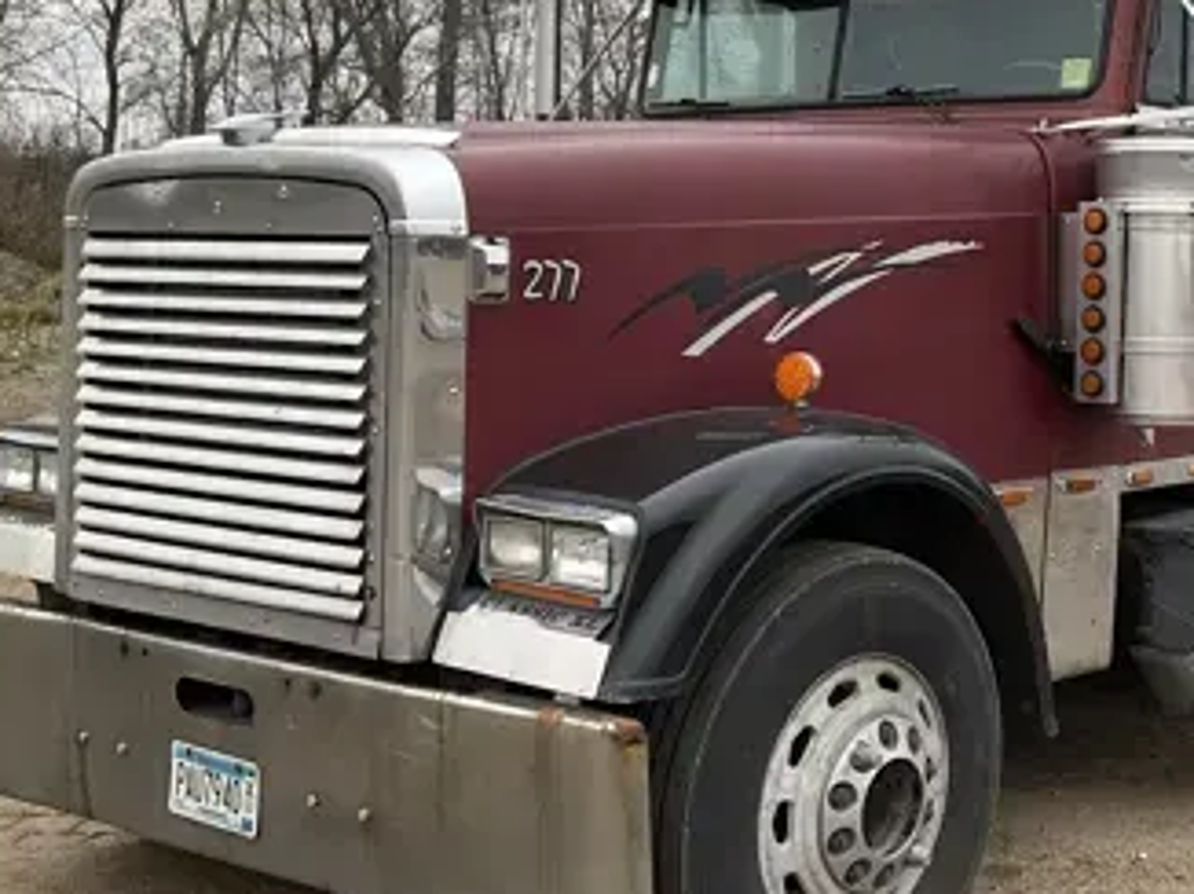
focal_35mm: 57
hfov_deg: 32.9
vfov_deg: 25.5
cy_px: 289
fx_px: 1965
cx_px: 945
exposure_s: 1/295
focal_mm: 3
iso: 25
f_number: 1.8
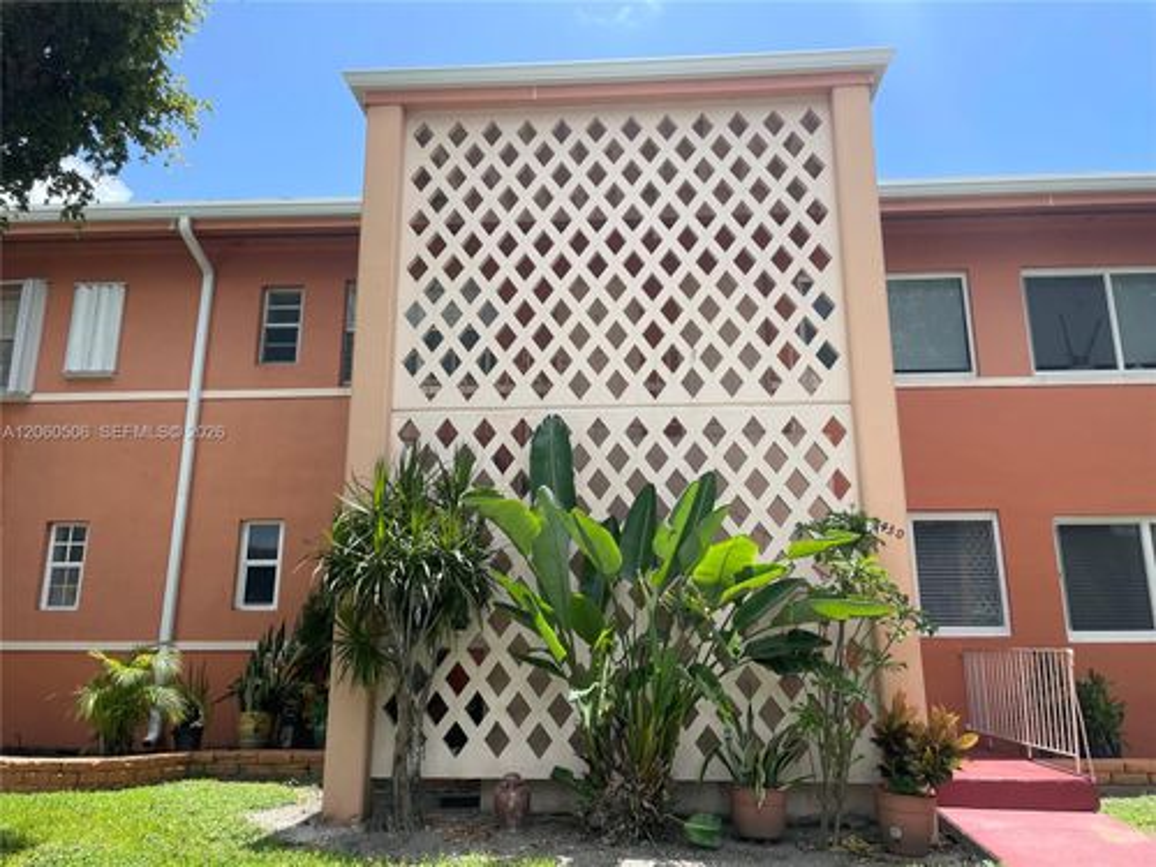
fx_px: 868
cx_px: 578
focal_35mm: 26
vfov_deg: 53.1
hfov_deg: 67.3
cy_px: 434
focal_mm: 4.2
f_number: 1.6
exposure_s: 1/2564
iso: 50
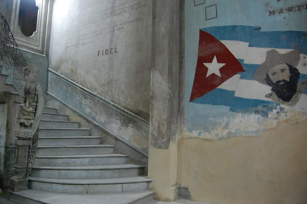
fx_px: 230
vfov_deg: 47.9
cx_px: 154
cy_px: 102
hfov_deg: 67.4
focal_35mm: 27
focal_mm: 18
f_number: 3.5
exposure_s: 1/5
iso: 1600
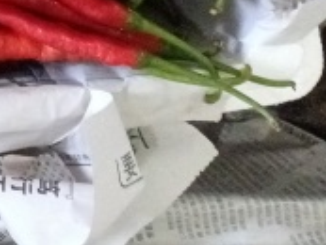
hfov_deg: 13.4
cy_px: -303
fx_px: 1131
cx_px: -375
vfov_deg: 10.9
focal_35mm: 120
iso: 3248
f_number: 1.8
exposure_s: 1/20
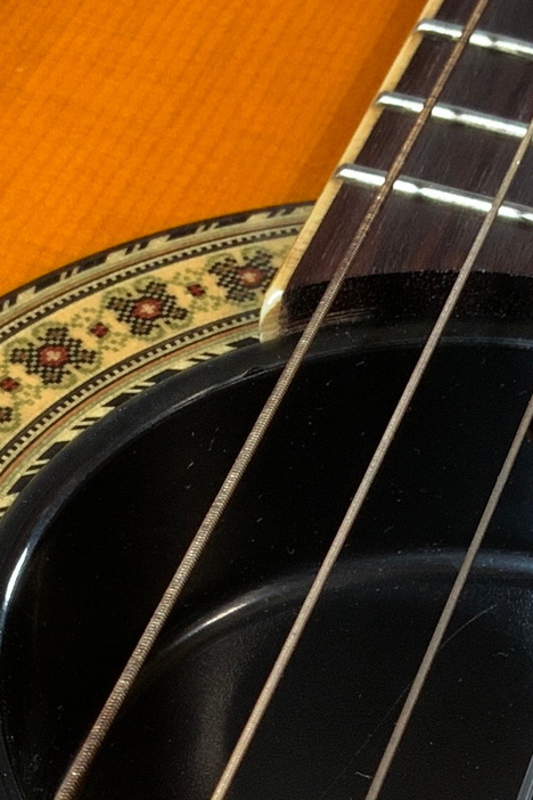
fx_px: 2443
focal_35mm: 110
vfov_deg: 18.0
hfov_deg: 12.4
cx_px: 450
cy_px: 852
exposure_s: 1/52
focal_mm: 3
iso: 100
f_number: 1.8
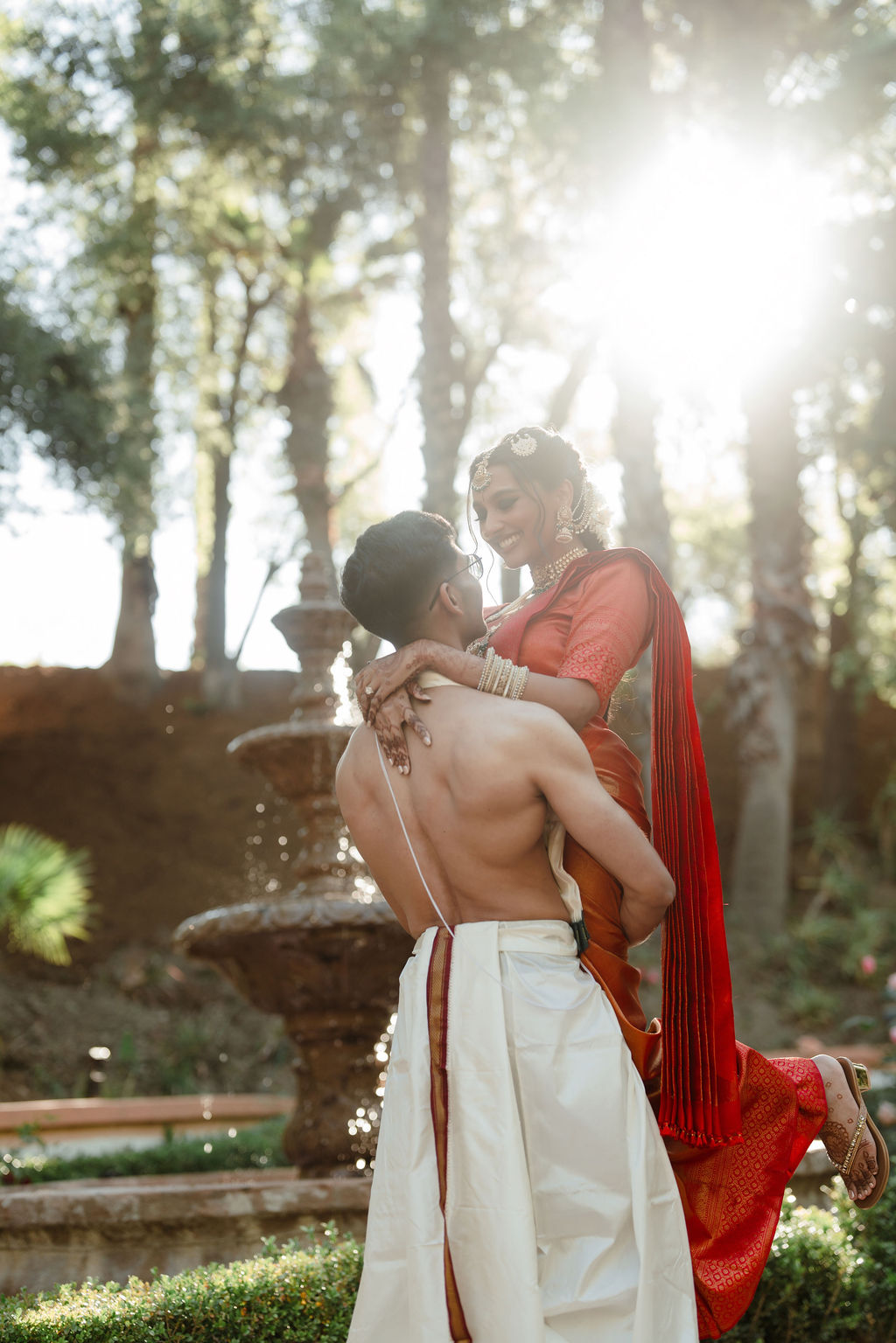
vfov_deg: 39.6
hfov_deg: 27.0
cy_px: 672
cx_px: 448
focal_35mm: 50
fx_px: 1867
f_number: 1.8
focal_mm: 50
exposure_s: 1/640
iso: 400
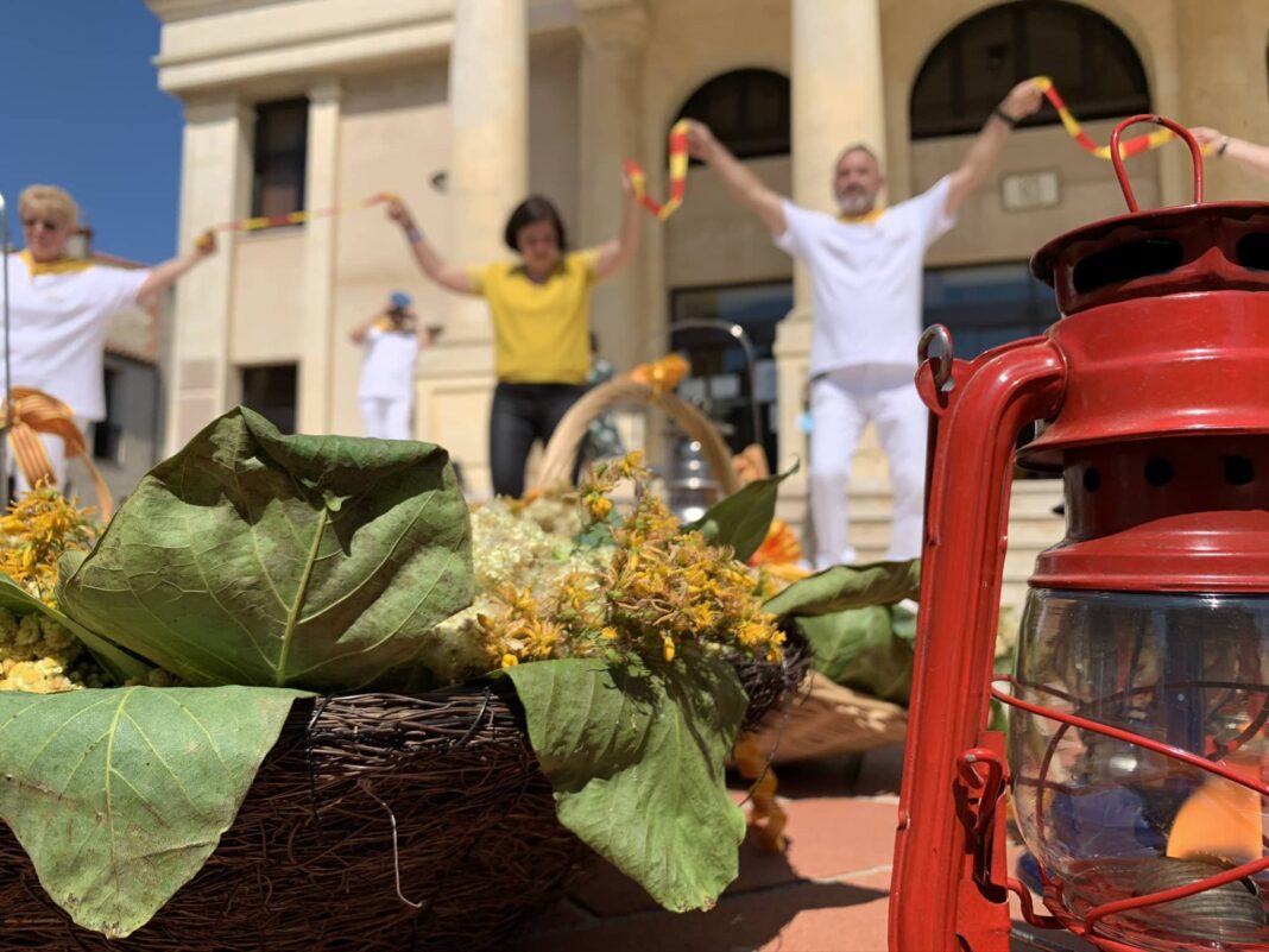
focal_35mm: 26
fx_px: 953
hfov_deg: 67.3
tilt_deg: +7.3
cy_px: 476
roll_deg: -1.6
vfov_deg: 53.1
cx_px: 634
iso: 25
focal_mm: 4.25
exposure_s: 1/1610
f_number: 1.8
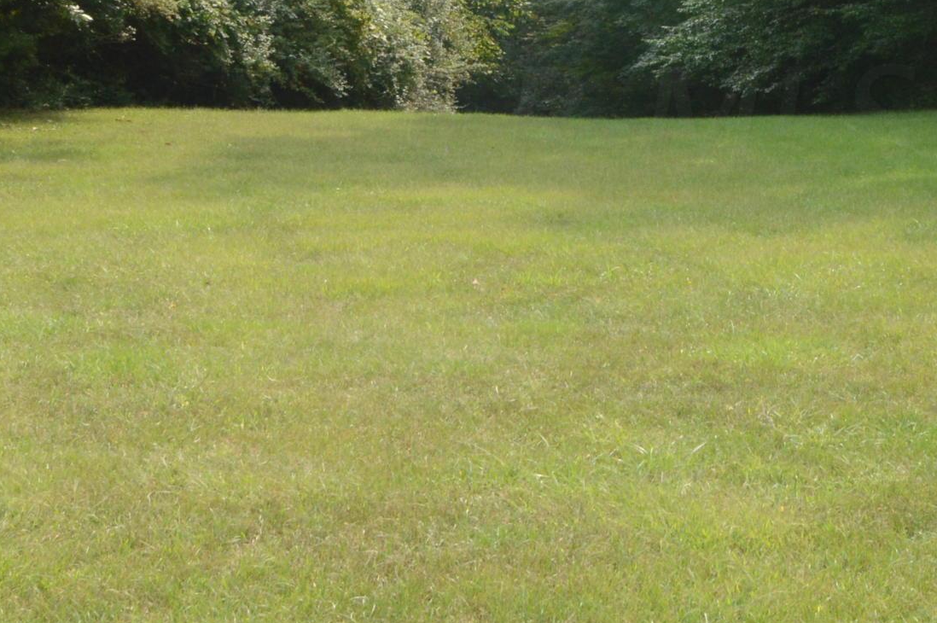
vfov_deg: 16.5
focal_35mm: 82
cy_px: 119
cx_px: 661
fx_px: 2132
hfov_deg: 24.6
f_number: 13
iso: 400
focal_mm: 20
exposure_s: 1/80
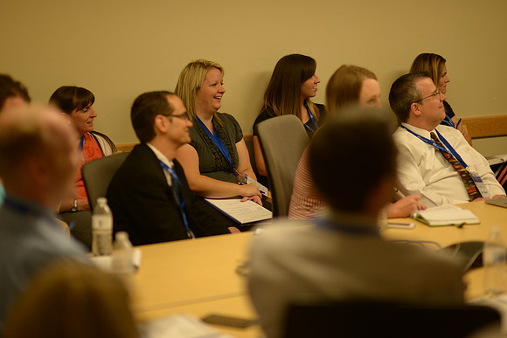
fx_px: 1197
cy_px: 169
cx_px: 254
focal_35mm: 85
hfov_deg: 23.9
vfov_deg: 16.1
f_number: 1.4
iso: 400
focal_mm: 85
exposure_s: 1/200
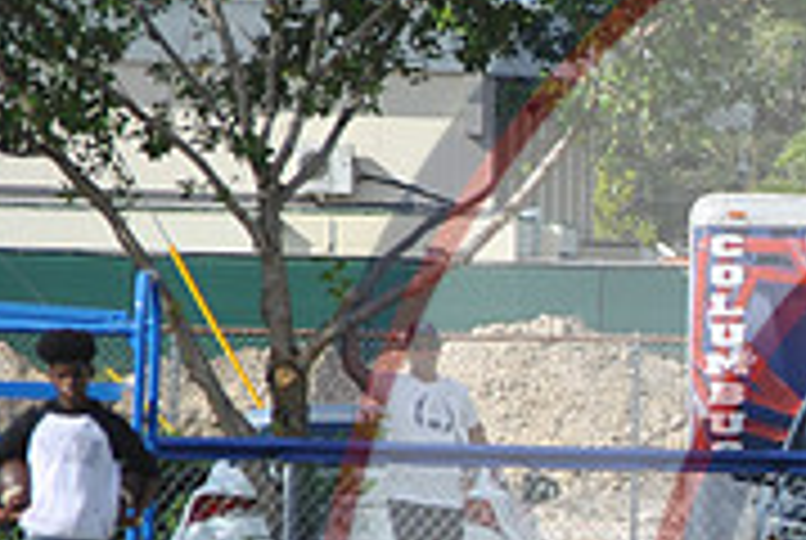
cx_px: 1270
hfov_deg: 3.6
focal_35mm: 564
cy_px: 554
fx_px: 12648
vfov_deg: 2.4
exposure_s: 1/1000
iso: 200
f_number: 6.3
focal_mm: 116
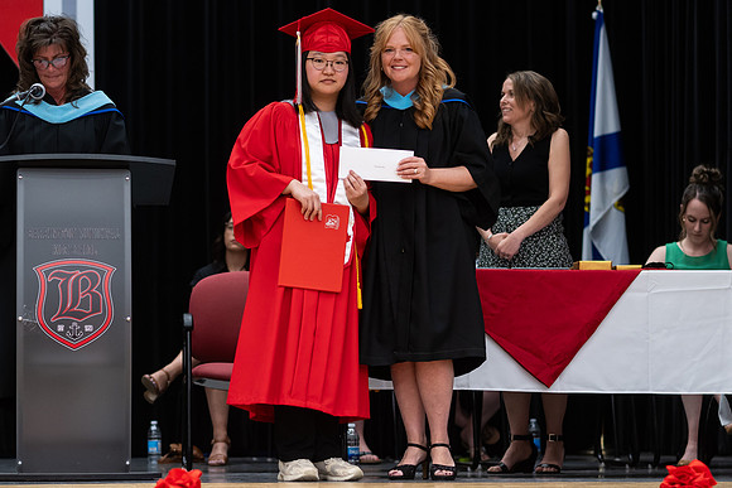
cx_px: 281
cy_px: 278
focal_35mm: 124
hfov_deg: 16.5
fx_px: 2525
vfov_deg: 11.0
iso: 1000
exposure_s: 1/200
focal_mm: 85
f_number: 2.8
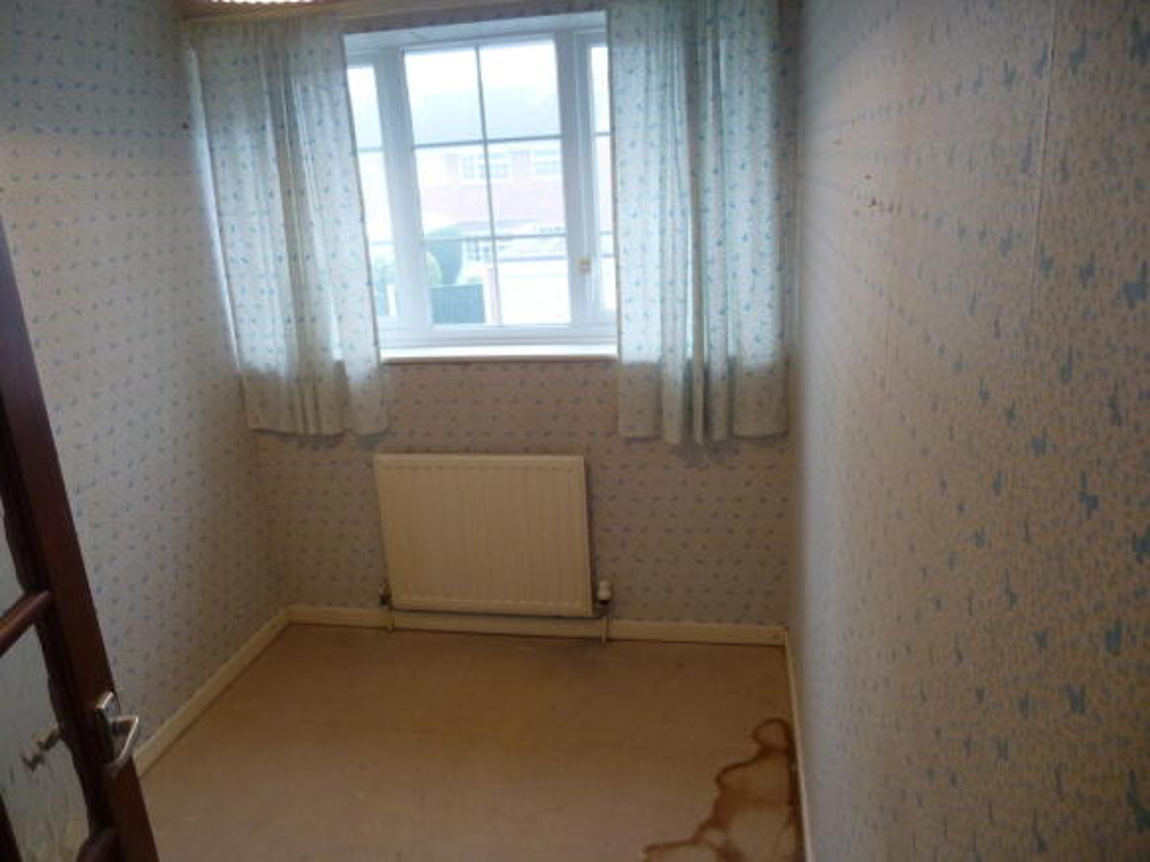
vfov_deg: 54.9
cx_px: 575
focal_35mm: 25
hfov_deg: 69.4
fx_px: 830
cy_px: 431
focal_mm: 4.5
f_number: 3.1
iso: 250
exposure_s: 1/60
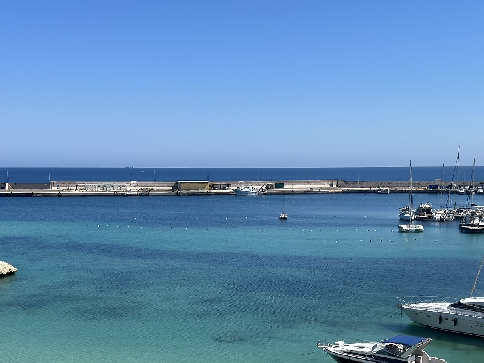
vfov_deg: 27.6
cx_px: 269
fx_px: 713
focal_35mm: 51
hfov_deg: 37.4
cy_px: 319
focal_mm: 5.7
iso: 50
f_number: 1.5
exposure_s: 1/5076
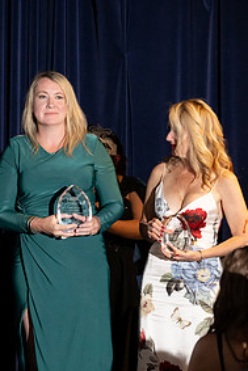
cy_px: 241
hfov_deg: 5.8
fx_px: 2456
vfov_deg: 8.6
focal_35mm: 238
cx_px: 43
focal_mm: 116
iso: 2500
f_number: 5
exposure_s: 1/200
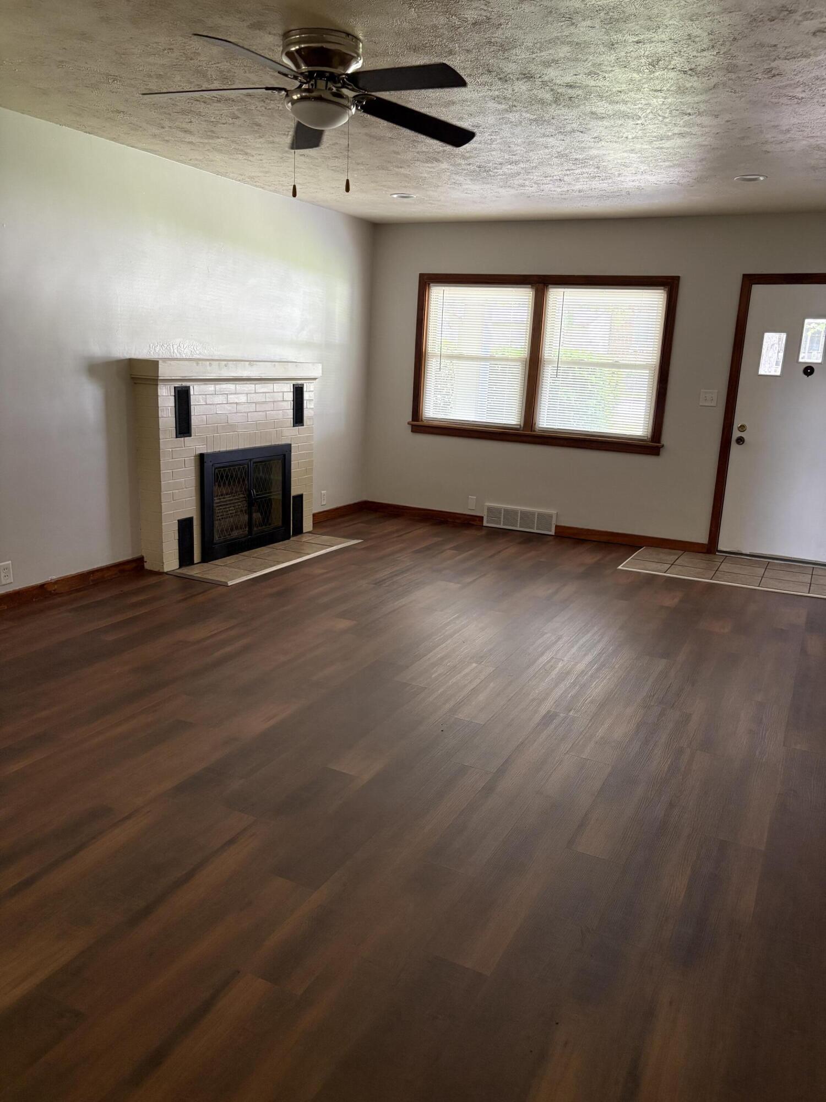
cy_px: 551
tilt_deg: -13.0
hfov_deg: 53.1
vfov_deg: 67.3
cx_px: 413
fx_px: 827
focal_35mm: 26
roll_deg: -2.5
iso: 250
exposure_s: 1/60
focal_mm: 5.96
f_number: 1.6
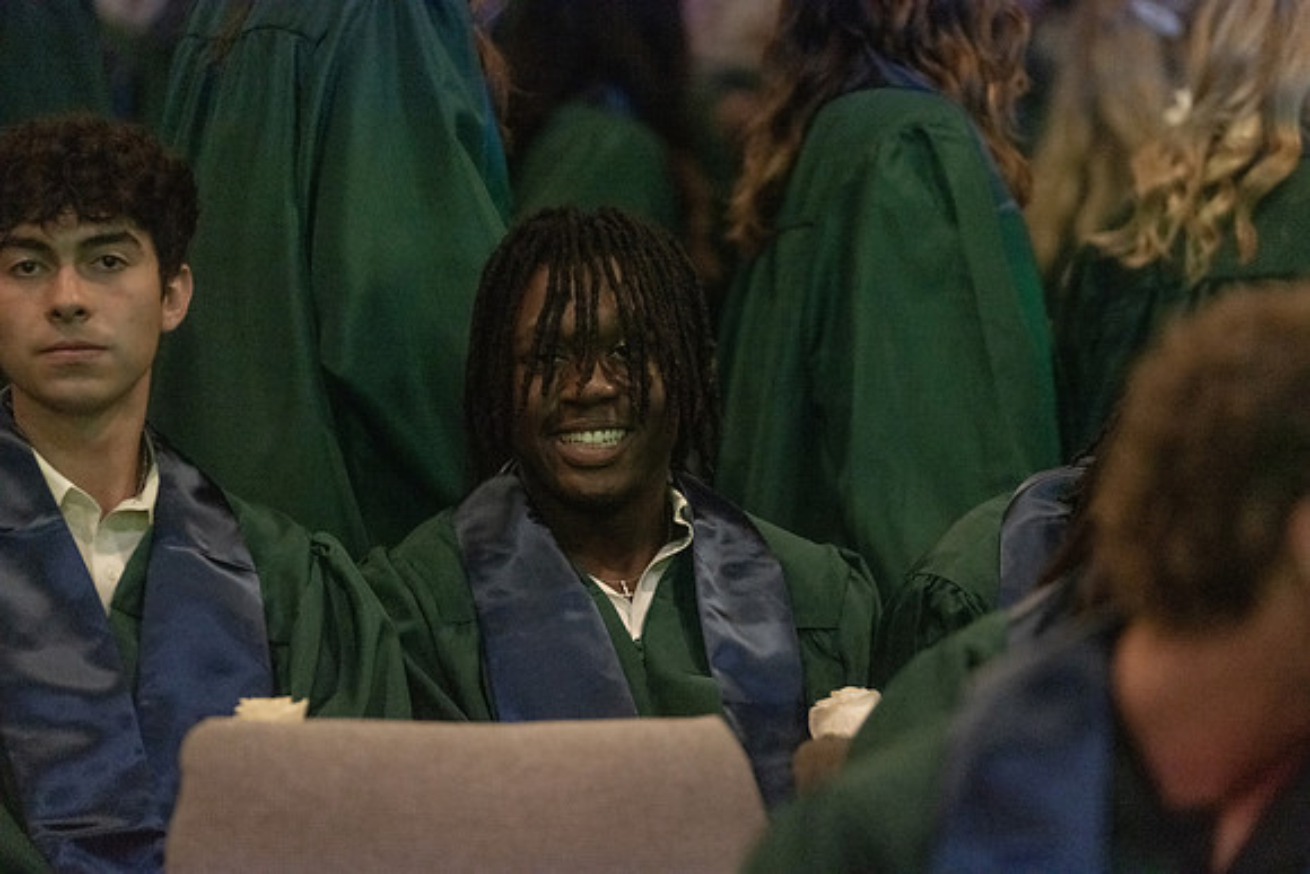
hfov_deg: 10.3
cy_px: 437
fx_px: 7279
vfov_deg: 6.9
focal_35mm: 200
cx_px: 655
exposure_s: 1/320
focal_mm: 200
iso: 20000
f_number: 2.8
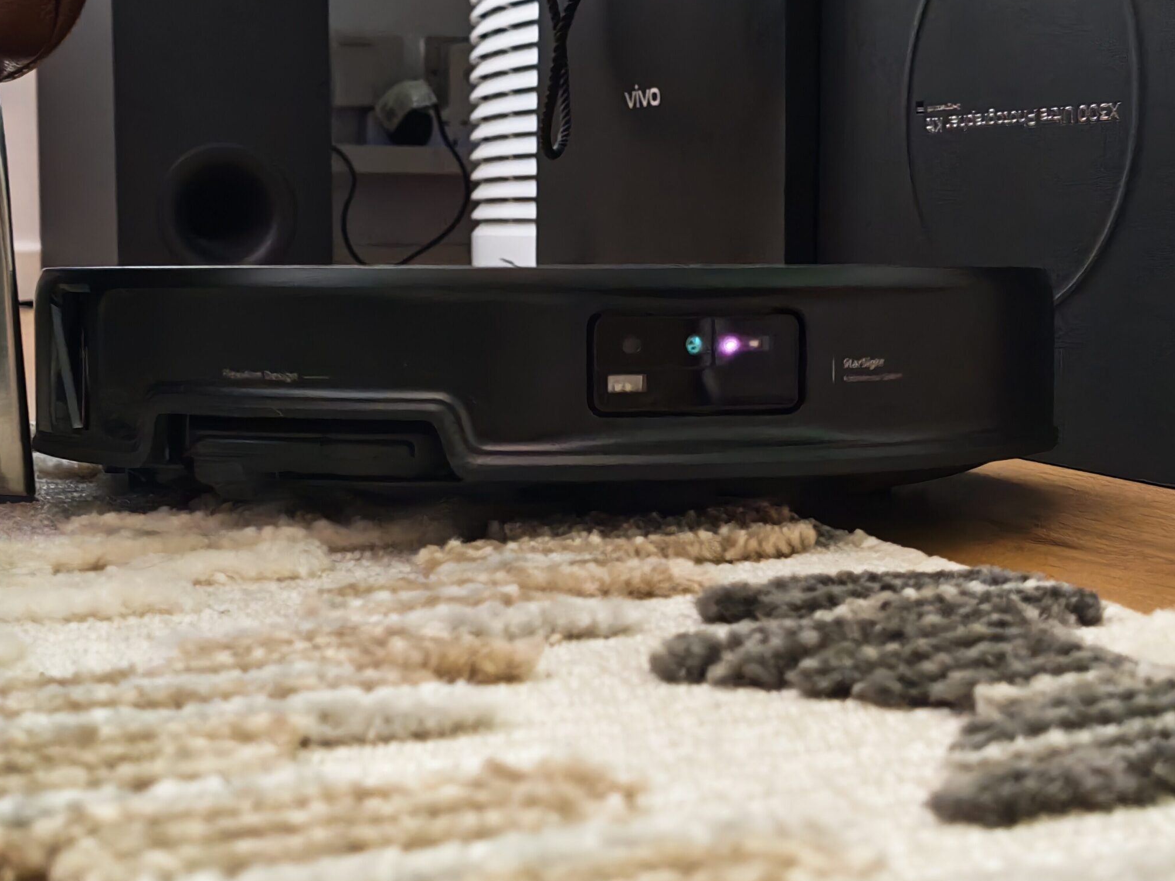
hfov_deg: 40.4
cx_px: 584
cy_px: 434
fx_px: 1595
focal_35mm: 47
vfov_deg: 30.9
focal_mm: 5.4
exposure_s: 1/25
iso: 800
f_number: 1.6
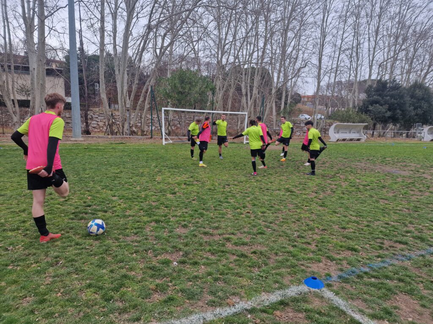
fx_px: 288
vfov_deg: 58.9
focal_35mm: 23
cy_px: 162
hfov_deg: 73.9
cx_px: 216
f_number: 1.8
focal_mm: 6.4
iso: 50
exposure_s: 1/256
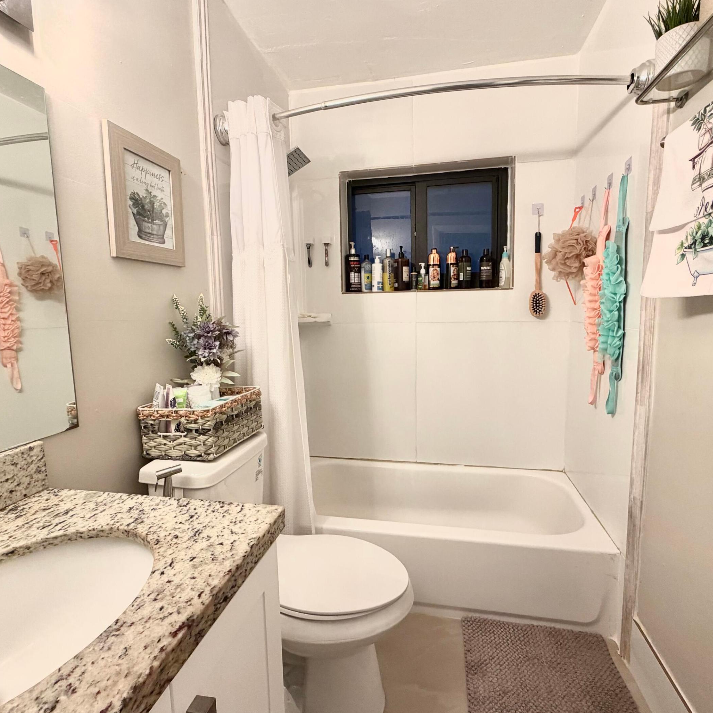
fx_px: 396
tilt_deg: -6.9
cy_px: 355
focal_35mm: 17
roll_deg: -0.7
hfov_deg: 83.9
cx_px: 367
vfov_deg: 84.0
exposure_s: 1/60
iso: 200
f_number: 2.2
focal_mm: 2.22
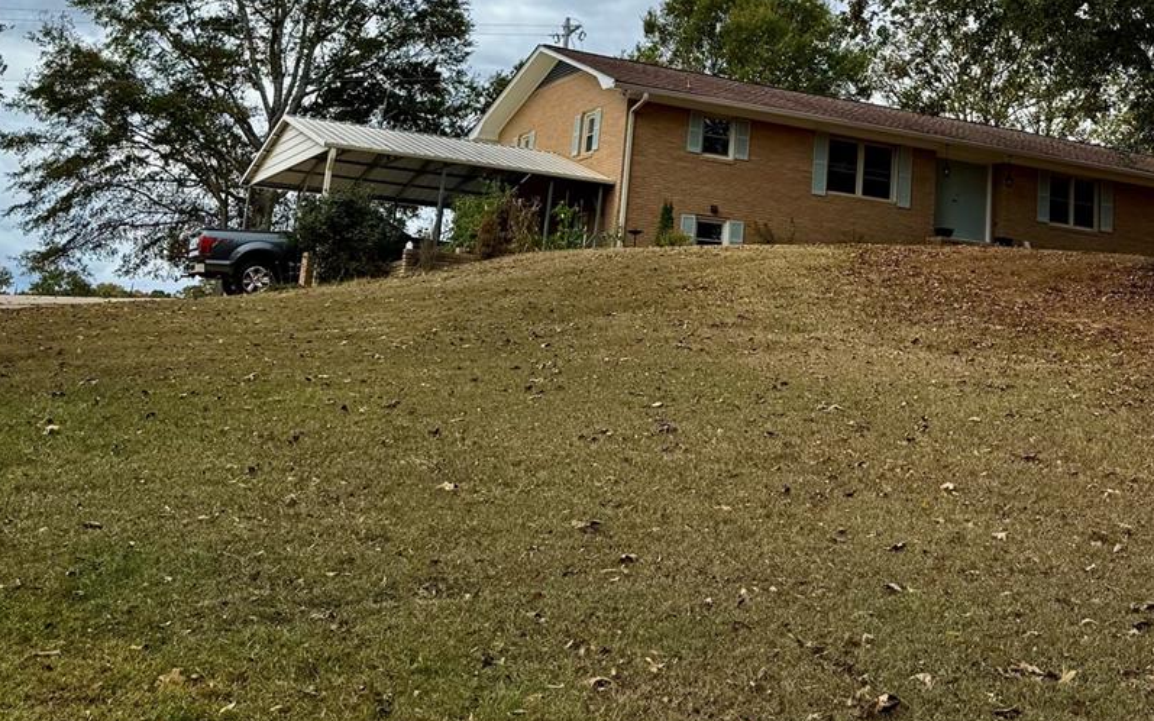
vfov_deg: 25.4
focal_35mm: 49
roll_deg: -3.5
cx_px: 806
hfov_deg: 40.3
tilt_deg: +14.7
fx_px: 1541
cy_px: 43
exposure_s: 1/4405
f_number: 1.78
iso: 80
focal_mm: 6.76
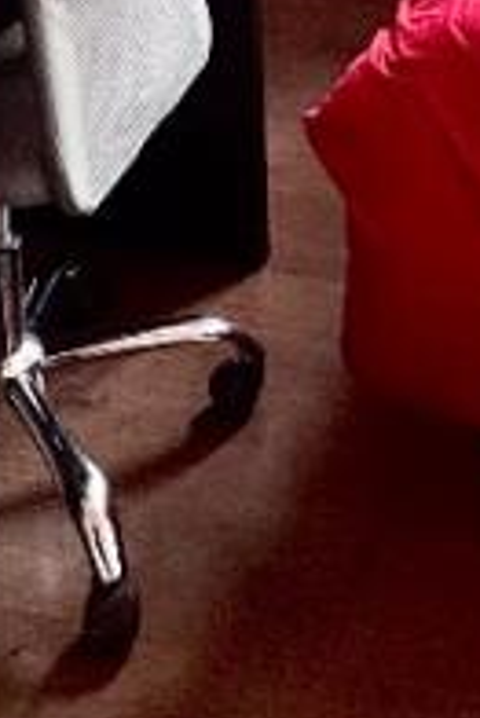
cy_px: -454
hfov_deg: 17.1
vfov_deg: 21.0
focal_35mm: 76
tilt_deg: -9.1
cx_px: 590
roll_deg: +0.6
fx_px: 1517
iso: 100
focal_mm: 2.22
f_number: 2.2
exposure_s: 1/99
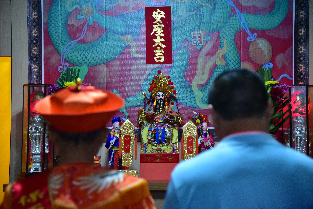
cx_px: 156
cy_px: 104
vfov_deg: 14.9
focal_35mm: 92
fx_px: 800
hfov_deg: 22.1
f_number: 4
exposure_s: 1/200
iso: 8000
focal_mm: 92
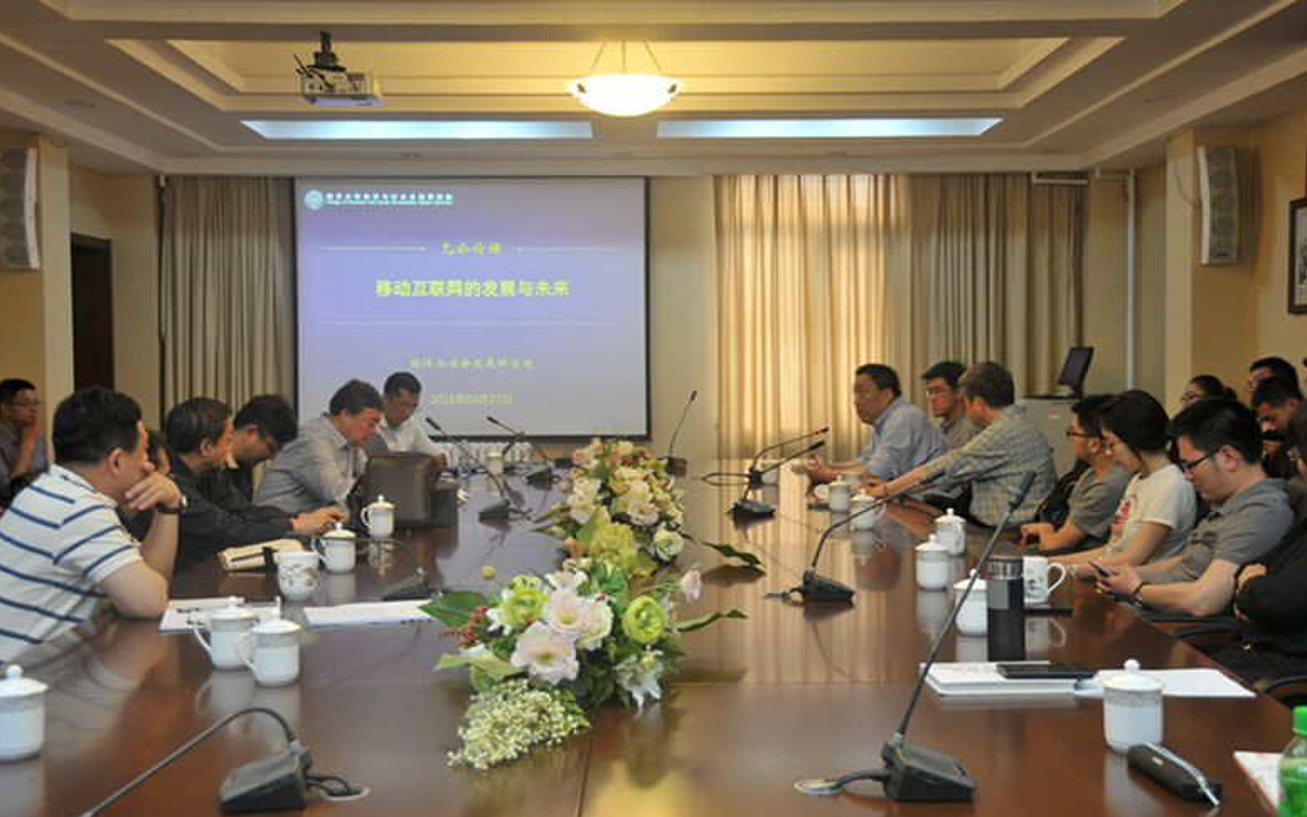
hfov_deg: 44.8
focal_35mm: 45
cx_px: 654
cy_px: 395
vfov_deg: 28.9
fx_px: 1586
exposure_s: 1/15
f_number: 4
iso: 200
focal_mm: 29
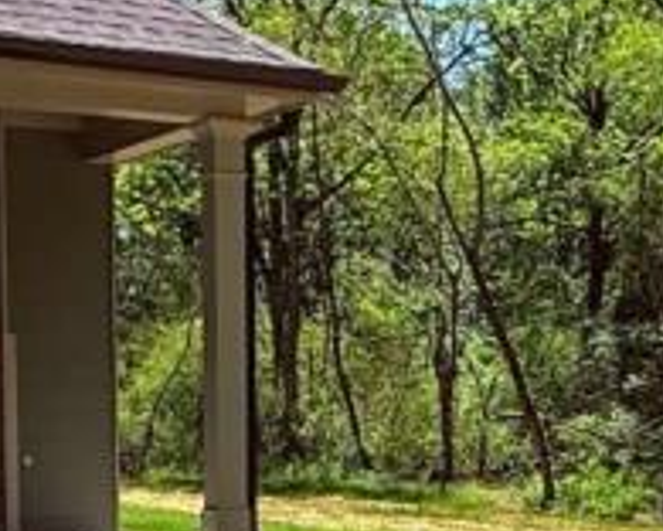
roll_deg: +0.7
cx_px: 398
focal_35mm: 84
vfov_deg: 18.0
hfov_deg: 22.7
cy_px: 477
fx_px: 1648
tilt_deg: -2.5
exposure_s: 1/1167
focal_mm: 2.22
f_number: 2.2
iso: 50
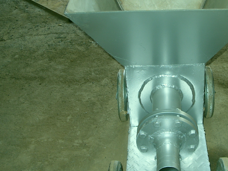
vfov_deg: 24.0
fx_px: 402
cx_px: 158
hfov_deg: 31.3
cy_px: 75
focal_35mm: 61
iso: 50
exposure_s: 1/30
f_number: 2.8
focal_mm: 7.8
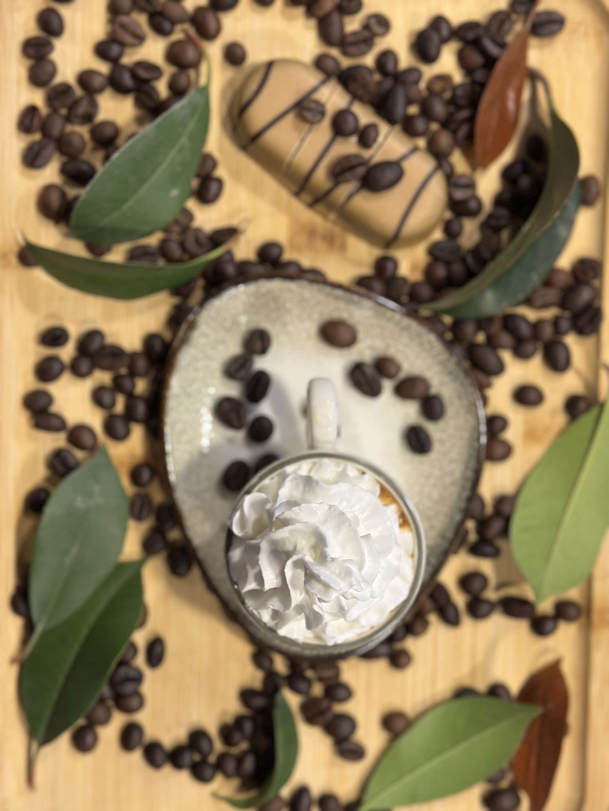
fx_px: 1126
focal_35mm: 48
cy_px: 406
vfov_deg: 39.7
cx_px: 304
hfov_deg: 30.3
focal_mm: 6.86
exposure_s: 1/50
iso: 125
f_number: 1.78
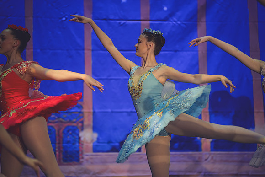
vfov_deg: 6.9
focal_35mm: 200
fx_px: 1472
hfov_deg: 10.3
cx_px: 132
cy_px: 88
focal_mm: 200
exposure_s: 1/320
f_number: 2.8
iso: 900
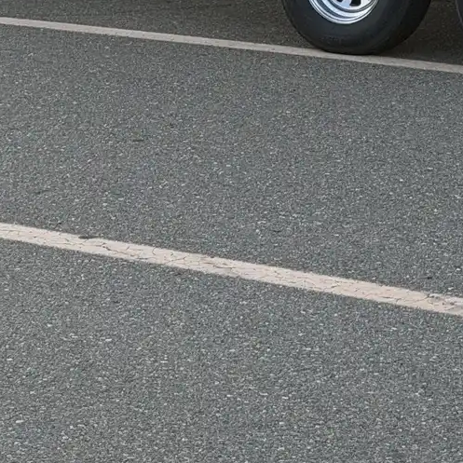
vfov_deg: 9.5
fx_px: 2603
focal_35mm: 172
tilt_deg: +3.8
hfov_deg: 10.0
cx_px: 554
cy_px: -473
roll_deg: -0.5
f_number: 1.78
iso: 80
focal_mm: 6.76
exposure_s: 1/530
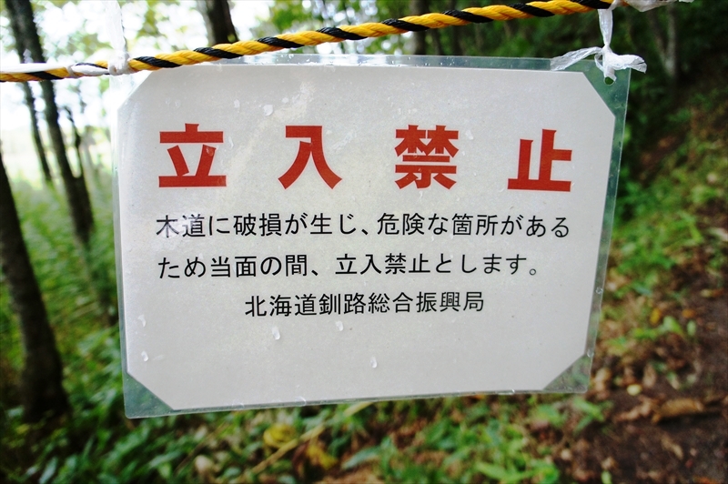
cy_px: 242
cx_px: 364
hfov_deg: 67.4
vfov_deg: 47.9
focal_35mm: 27
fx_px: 546
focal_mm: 18
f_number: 4
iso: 1250
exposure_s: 1/160
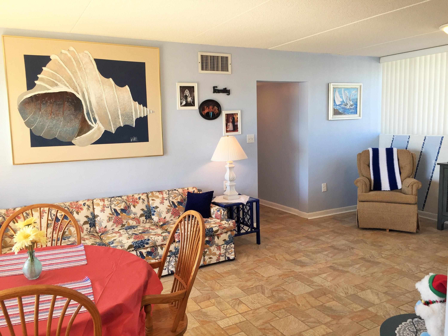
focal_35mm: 29
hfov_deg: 61.7
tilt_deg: -7.1
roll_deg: +1.0
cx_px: 224
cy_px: 168
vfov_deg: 48.2
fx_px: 375
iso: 40
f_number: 2.2
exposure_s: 1/120
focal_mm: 4.15
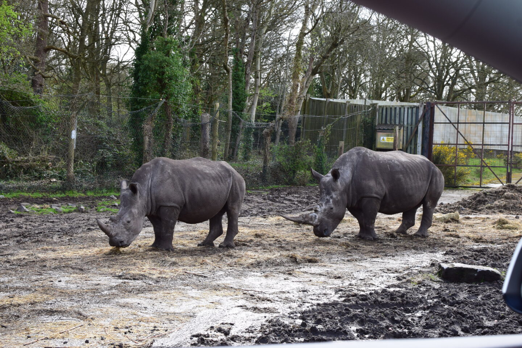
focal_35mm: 52
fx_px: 761
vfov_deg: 25.8
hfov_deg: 37.9
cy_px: 174
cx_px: 261
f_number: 10
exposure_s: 1/200
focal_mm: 35
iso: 400
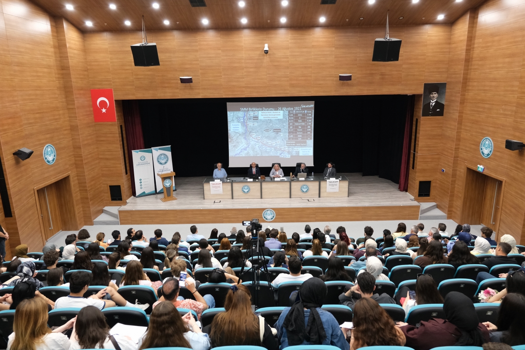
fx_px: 350
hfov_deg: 73.7
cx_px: 262
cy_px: 175
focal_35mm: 24
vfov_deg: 53.1
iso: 1600
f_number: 4
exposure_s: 1/27
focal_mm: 16
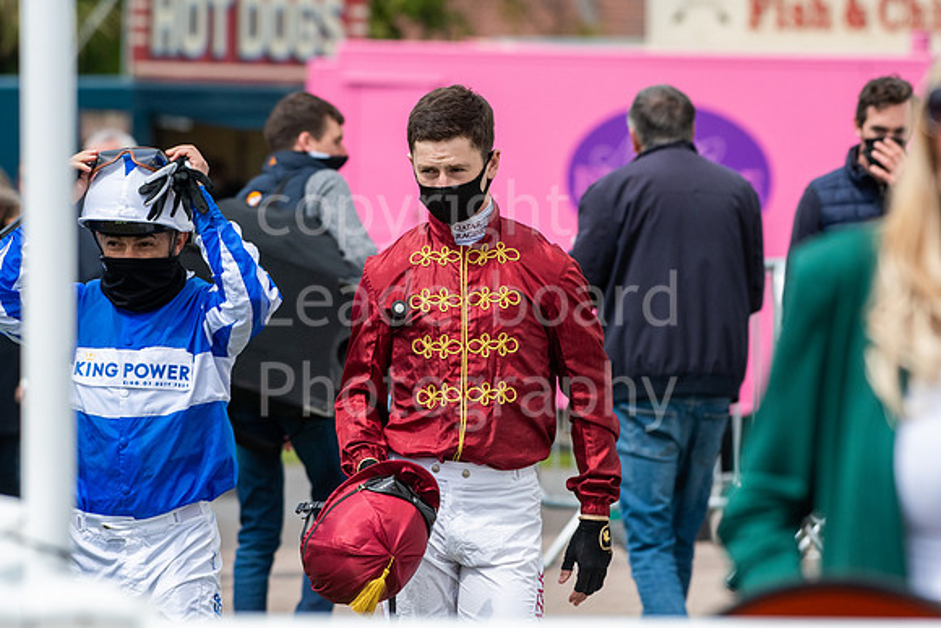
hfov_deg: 5.7
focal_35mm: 360
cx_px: 470
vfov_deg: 3.8
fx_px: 9412
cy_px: 314
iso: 800
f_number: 5.6
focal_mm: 240
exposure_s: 1/2500
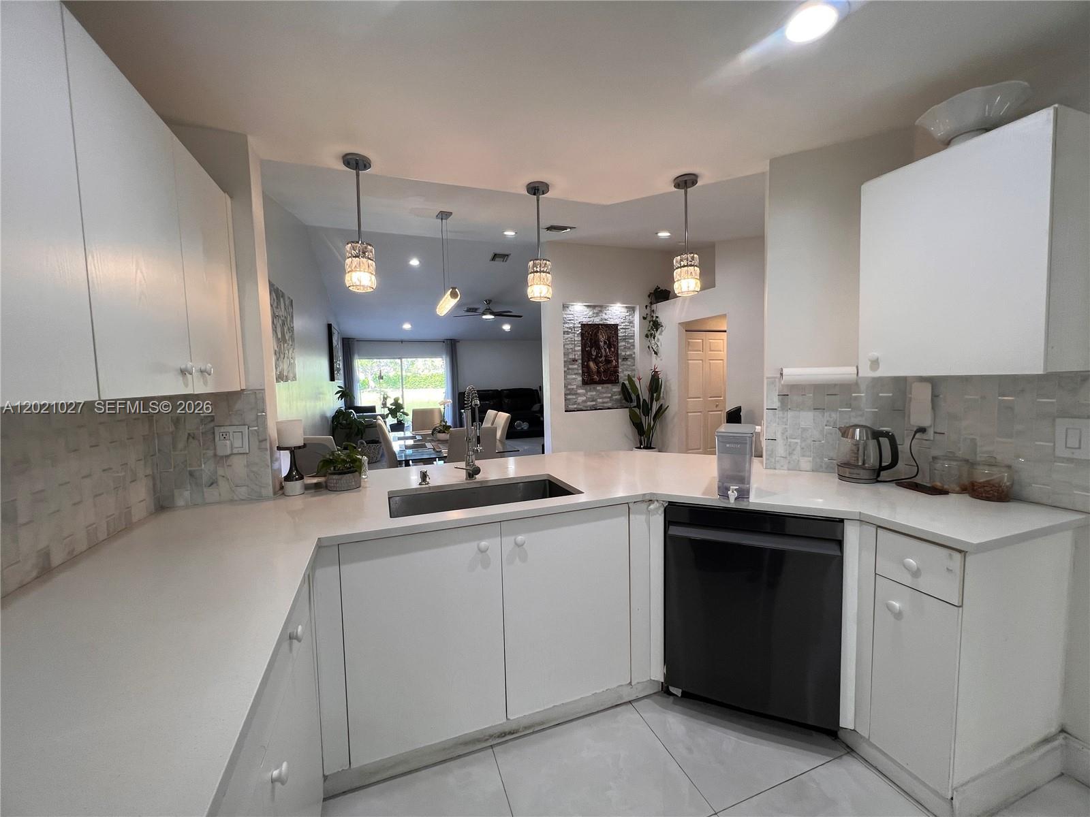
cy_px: 408
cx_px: 545
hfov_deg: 106.2
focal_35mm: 13
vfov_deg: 89.9
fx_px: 409
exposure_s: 1/60
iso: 64
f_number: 1.8
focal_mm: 1.57
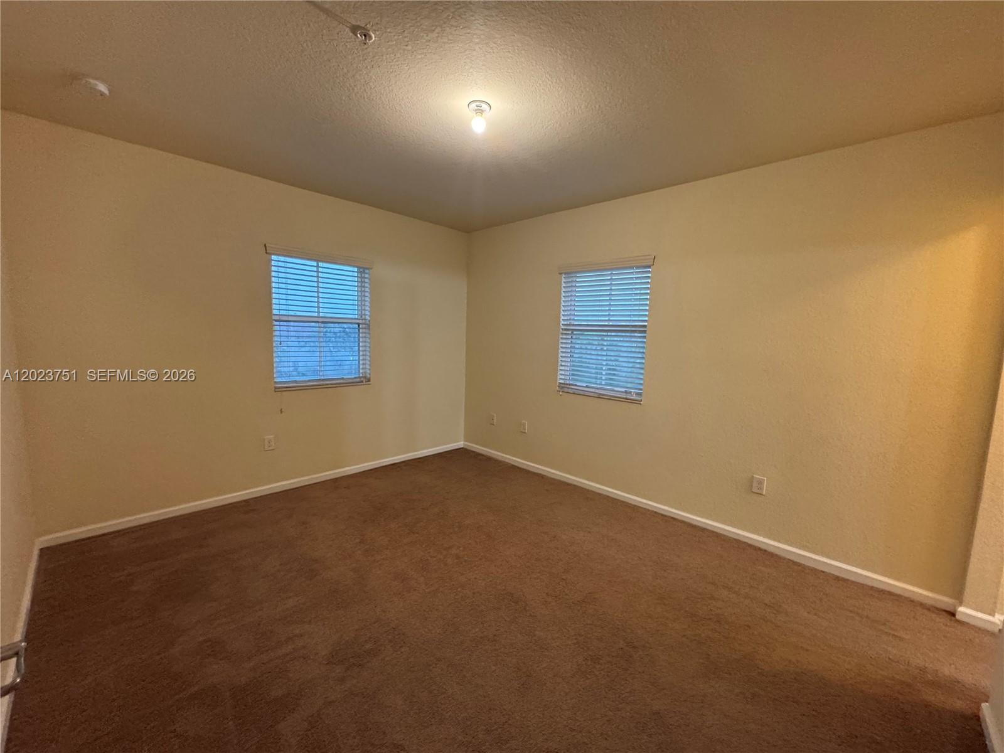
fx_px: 406
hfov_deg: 102.1
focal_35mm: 14
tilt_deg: -9.0
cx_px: 502
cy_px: 376
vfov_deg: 85.7
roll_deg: -2.5
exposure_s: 1/60
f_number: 2.2
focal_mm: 2.22
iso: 500
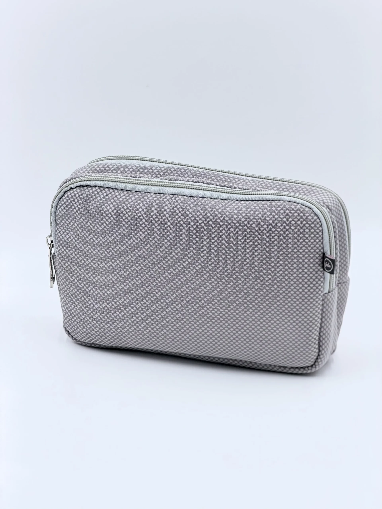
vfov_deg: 19.6
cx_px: 191
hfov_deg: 14.8
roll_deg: +0.5
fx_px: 1471
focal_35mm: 100
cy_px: 254
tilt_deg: -18.9
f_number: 2.8
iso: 50
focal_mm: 16.89
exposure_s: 1/146
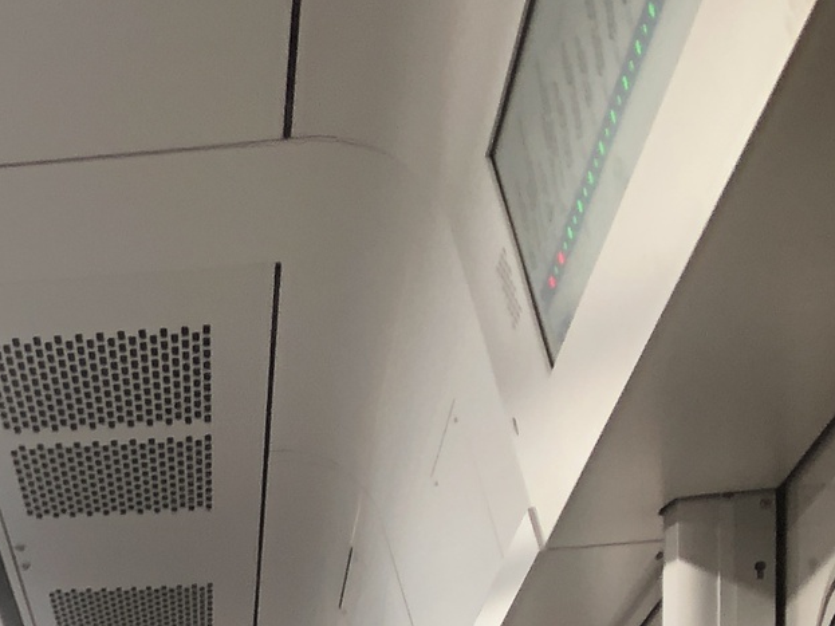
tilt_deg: -0.5
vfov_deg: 11.7
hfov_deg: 14.8
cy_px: 1206
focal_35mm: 115
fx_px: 2773
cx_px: -708
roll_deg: +0.1
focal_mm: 3.99
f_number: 1.8
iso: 125
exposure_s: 1/100
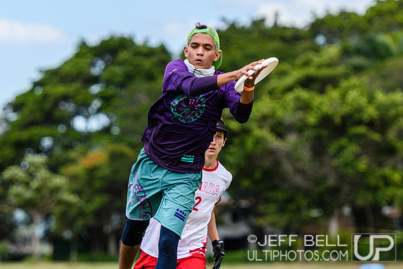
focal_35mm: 337
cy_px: 126
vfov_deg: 4.1
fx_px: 3770
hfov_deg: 6.1
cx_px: 181
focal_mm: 160
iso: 100
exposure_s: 1/1600
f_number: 3.2
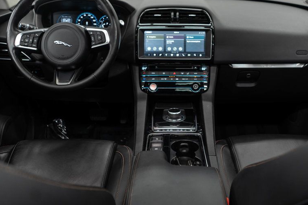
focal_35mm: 38
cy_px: 90
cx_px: 173
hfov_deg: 50.6
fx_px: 325
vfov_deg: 35.0
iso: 400
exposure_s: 1/40
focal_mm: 28
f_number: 3.2
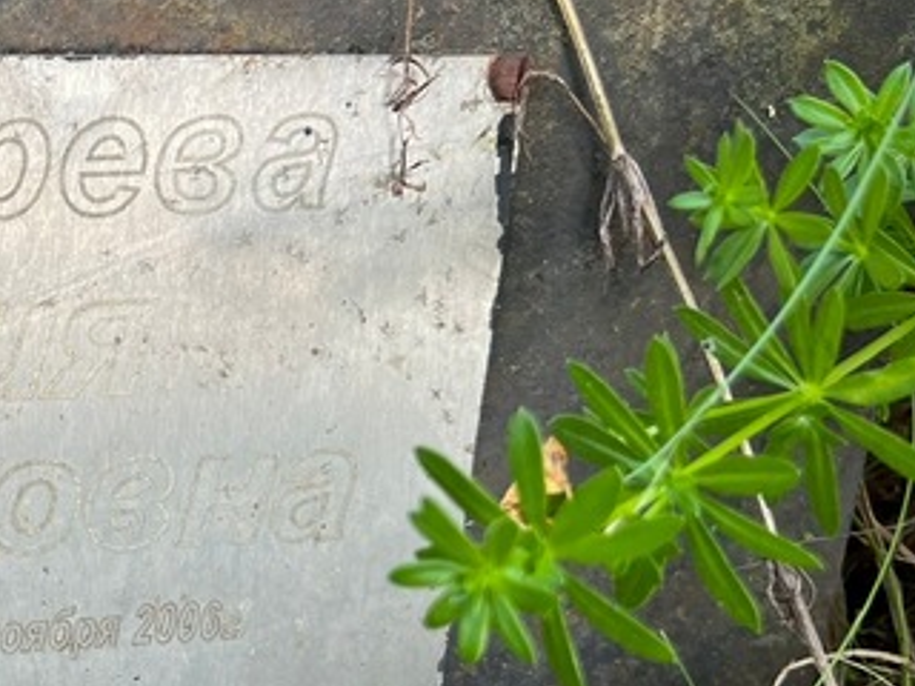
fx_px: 1718
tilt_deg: -51.3
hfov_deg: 26.9
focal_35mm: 65
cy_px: 423
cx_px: -143
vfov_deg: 22.5
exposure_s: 1/174
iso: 40
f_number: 1.5
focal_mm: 5.7
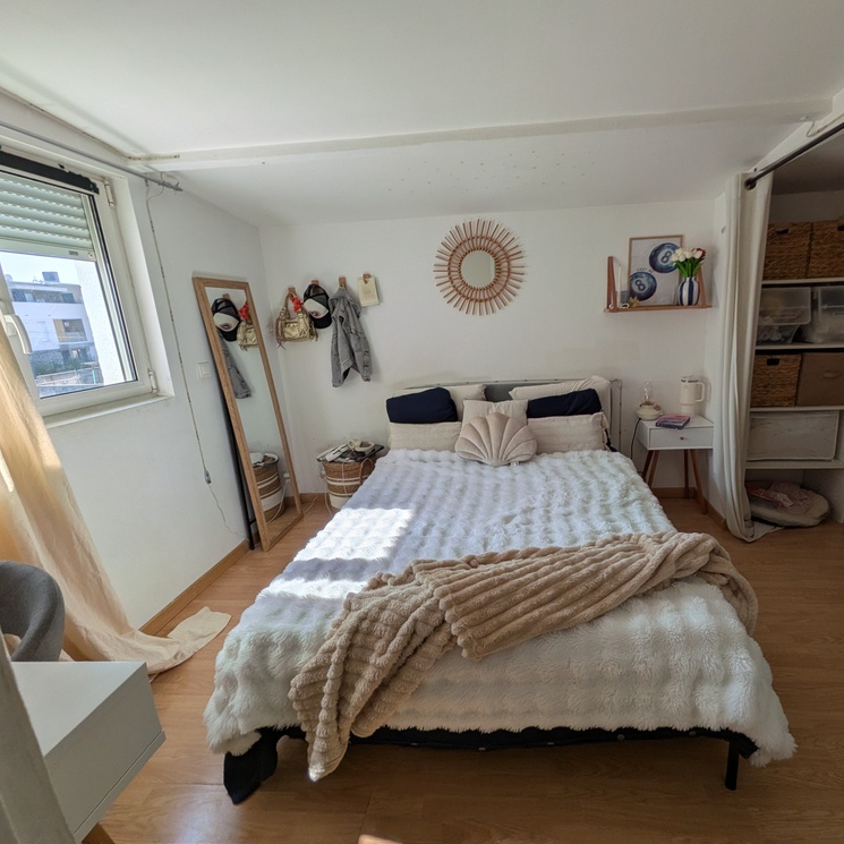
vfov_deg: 84.0
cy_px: 424
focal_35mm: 17
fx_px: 469
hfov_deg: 83.5
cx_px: 481
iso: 43
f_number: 2.2
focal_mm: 1.85
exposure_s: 1/796
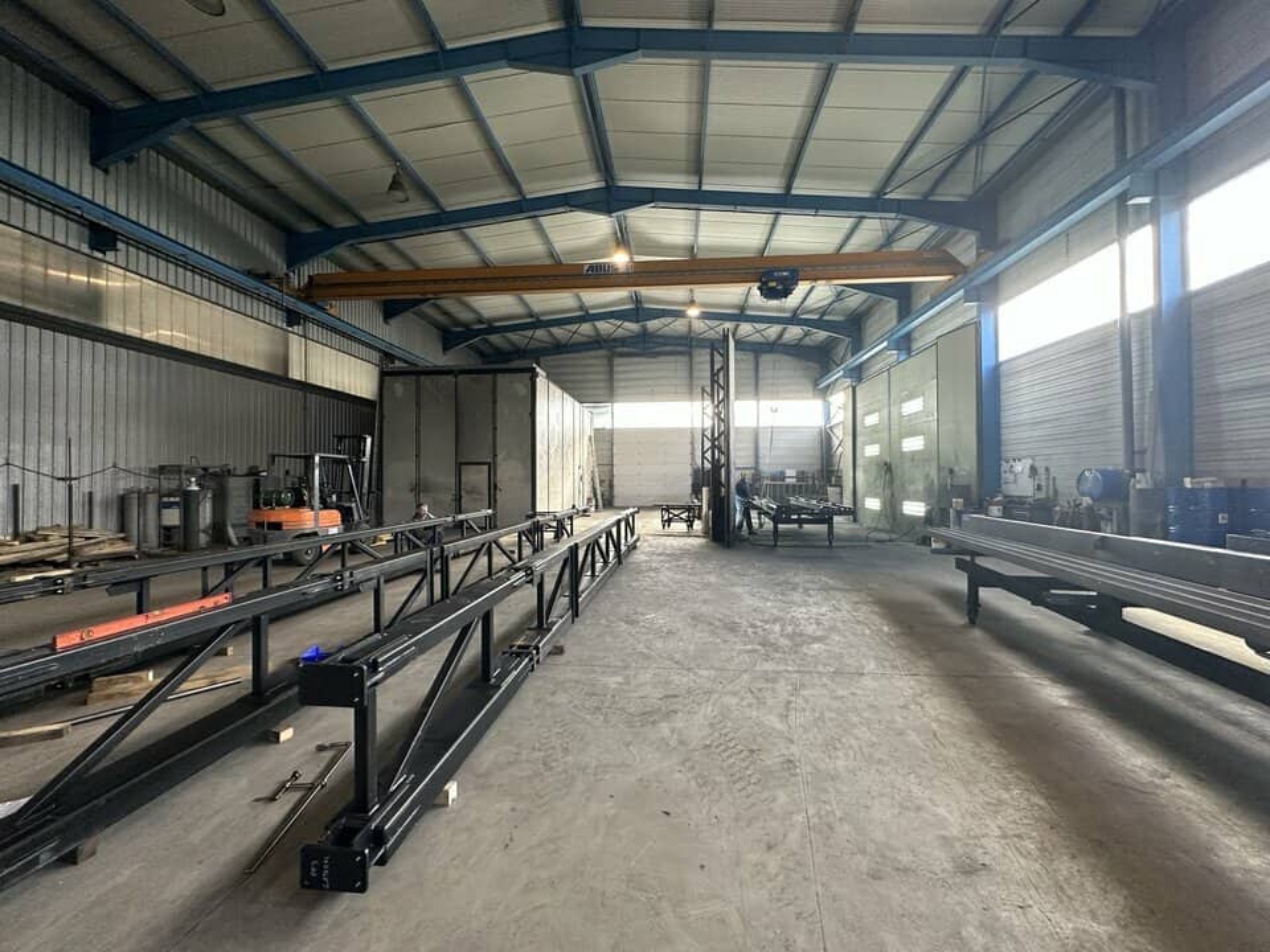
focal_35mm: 14
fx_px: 514
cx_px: 635
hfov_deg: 102.1
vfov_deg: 85.7
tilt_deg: -0.2
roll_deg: +0.4
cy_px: 476
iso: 200
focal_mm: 2.22
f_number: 2.2
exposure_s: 1/100
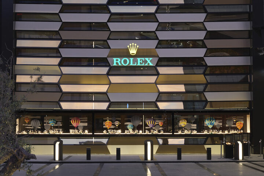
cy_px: 88
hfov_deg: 27.0
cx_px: 132
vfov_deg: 18.2
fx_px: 550
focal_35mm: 75
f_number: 18
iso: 200
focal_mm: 50
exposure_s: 1/4.55
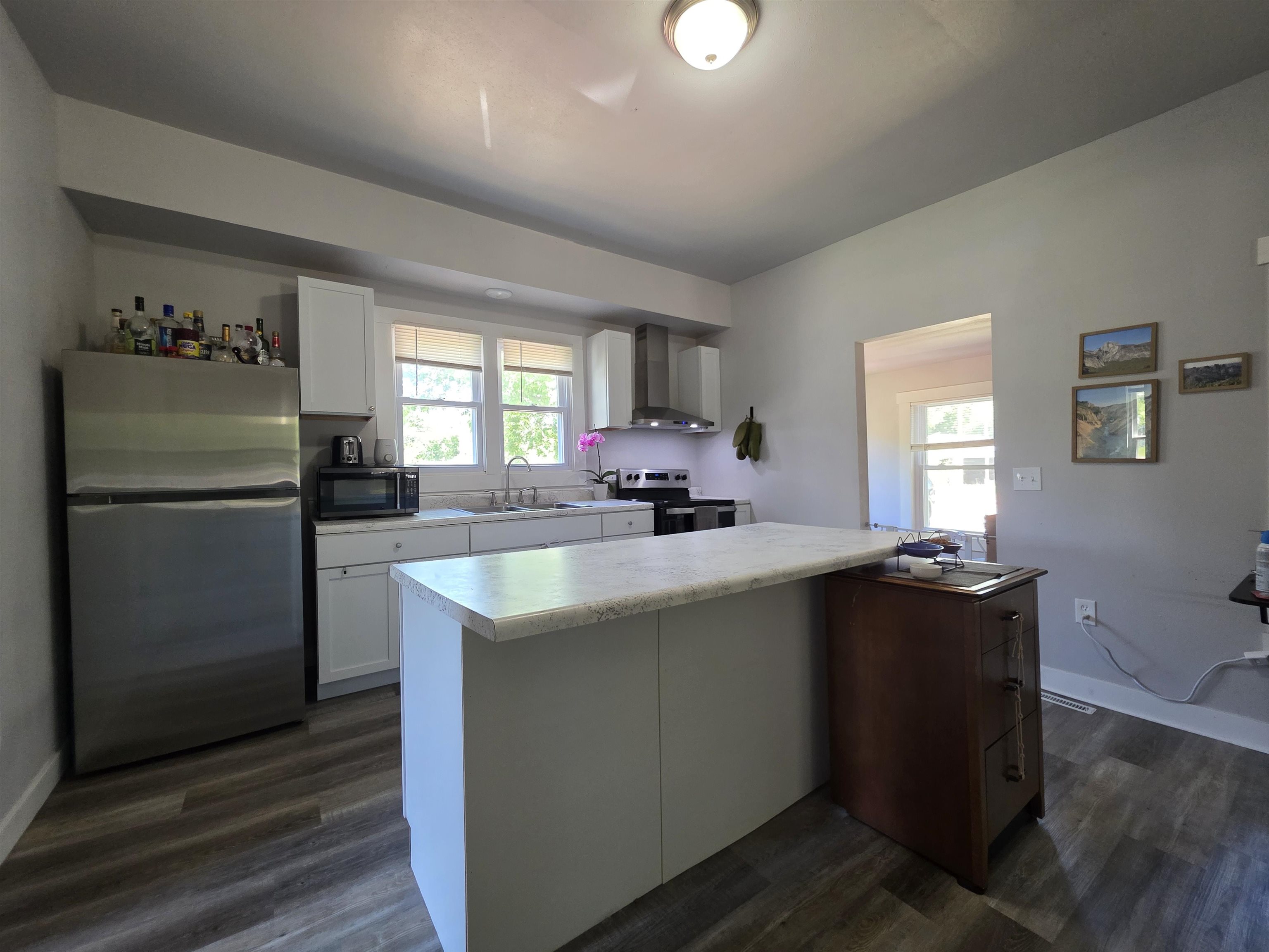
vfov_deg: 89.9
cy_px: 476
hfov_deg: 106.2
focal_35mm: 13
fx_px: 477
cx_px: 634
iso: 320
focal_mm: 2.2
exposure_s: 1/60
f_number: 1.9
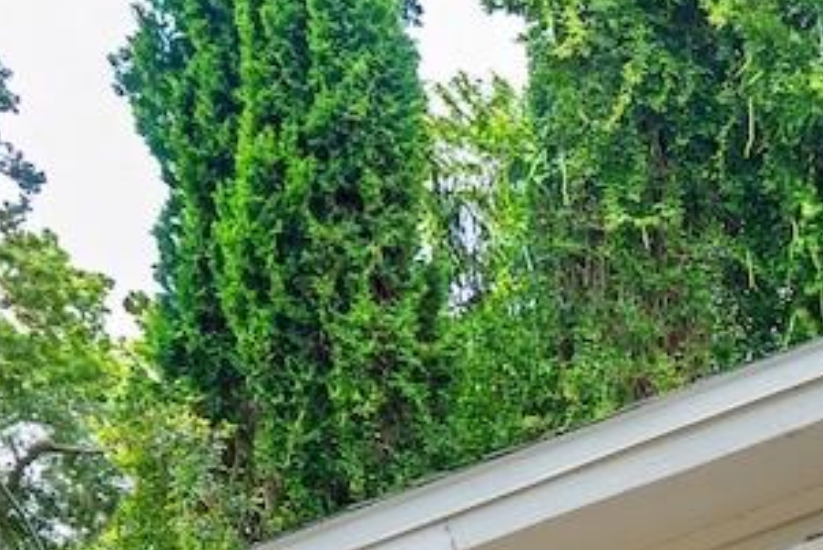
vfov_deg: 12.1
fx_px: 1944
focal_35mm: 85
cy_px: 1400
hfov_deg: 18.5
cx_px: 1498
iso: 100
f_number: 4
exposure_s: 1/60
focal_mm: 16
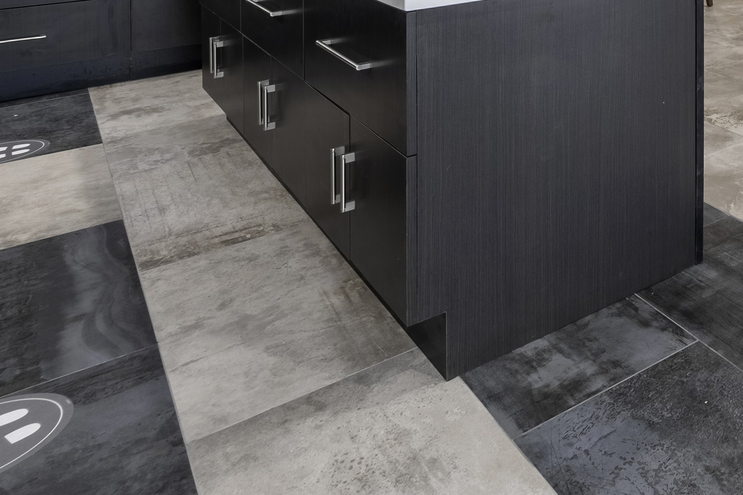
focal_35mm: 37
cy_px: -149
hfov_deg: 40.8
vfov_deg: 29.1
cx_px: 832
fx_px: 764
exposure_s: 1/25
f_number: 11
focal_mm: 8
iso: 200
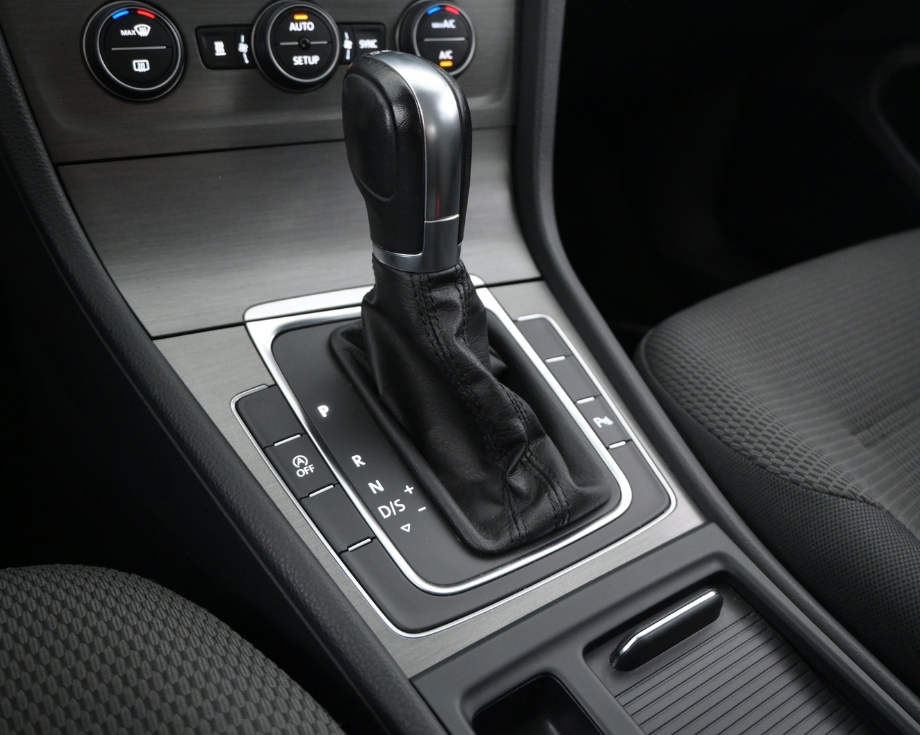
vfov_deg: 46.0
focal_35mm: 32
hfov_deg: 55.9
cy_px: 369
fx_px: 867
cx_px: 457
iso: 3200
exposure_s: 1/30
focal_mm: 18.5
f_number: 3.8
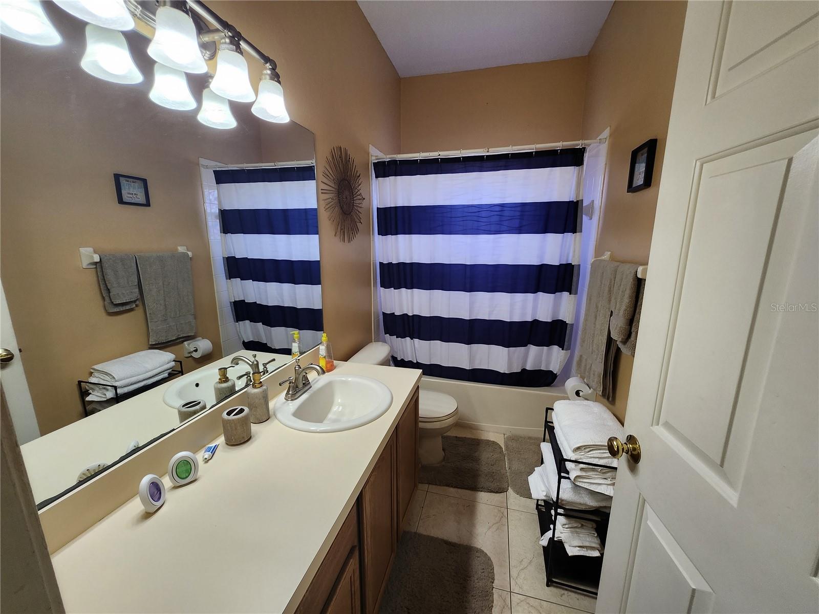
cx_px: 410
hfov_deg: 106.2
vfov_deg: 89.9
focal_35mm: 13
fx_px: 308
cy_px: 307
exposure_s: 1/60
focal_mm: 1.74
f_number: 2.2
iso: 64
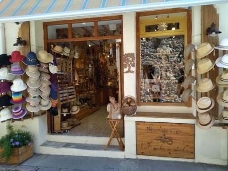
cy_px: 86
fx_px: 178
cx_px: 114
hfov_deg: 65.3
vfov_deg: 51.4
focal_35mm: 27
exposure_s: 1/214
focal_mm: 4.74
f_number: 1.79
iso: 100
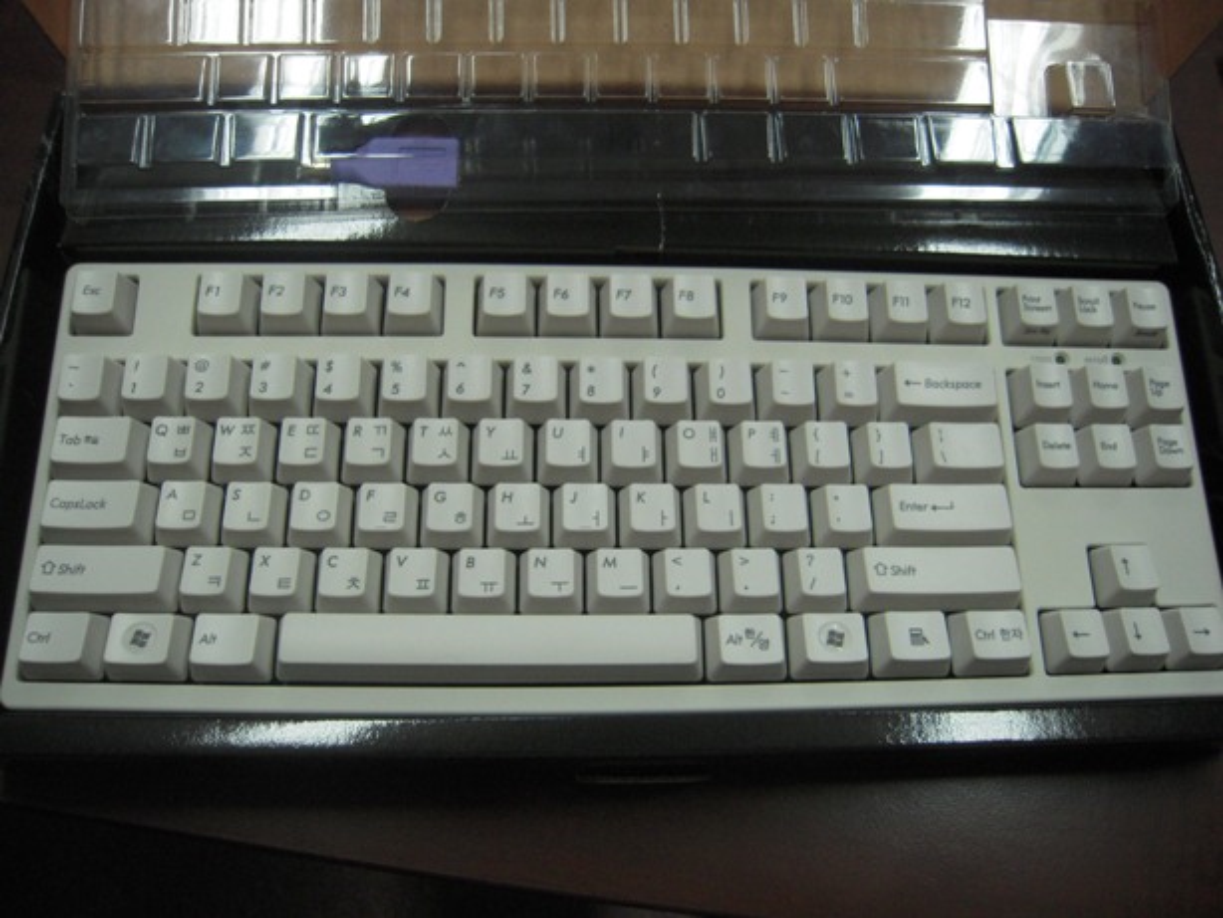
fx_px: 990
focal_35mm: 28
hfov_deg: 63.4
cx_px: 612
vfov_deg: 49.8
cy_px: 459
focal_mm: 5
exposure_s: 1/100
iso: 400
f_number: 2.7
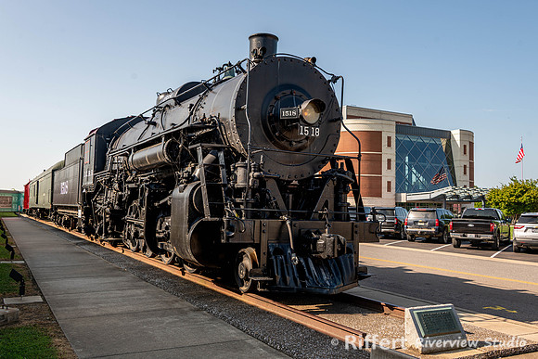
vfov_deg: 38.0
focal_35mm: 35
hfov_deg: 54.6
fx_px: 521
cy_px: 180
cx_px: 269
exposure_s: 1/160
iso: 90
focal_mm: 32
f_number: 8
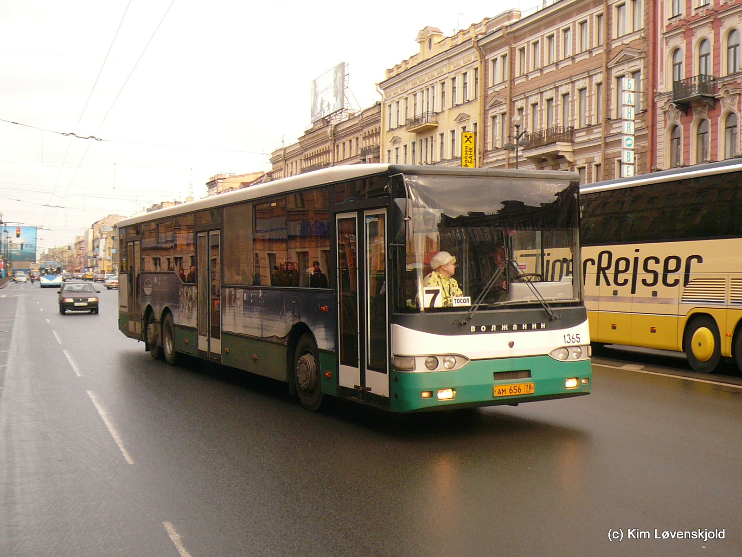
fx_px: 965
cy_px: 278
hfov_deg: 42.1
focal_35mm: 45
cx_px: 371
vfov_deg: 32.2
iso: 100
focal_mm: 4.9
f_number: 2.9
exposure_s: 1/160
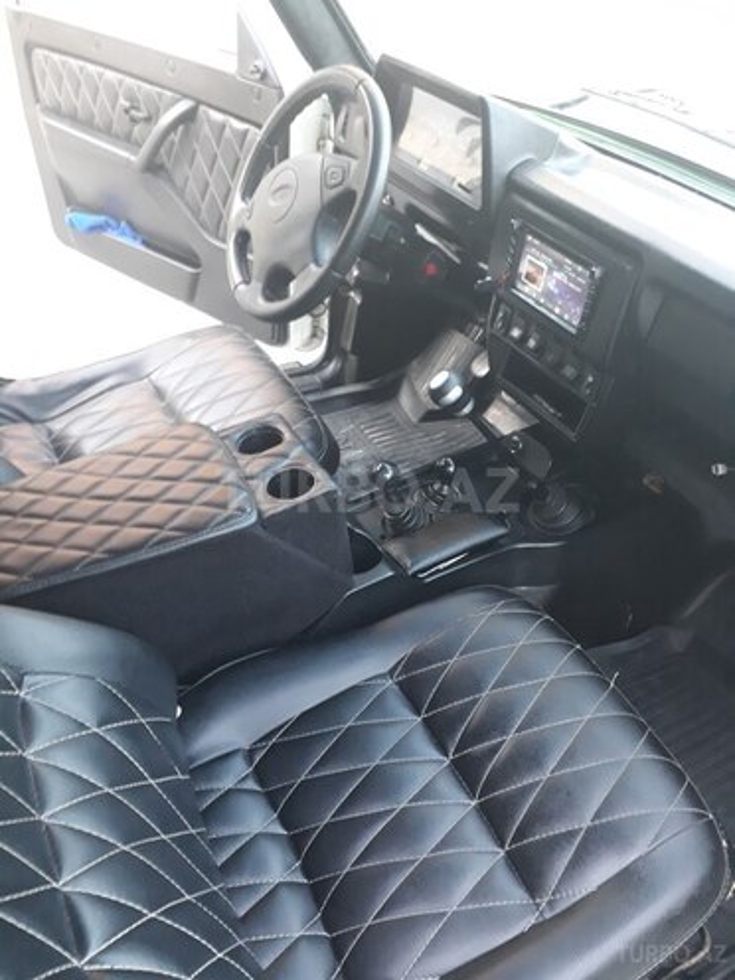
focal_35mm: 27
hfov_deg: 51.4
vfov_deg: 65.3
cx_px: 368
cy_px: 490
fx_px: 764
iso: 200
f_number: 1.9
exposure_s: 1/17
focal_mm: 3.6
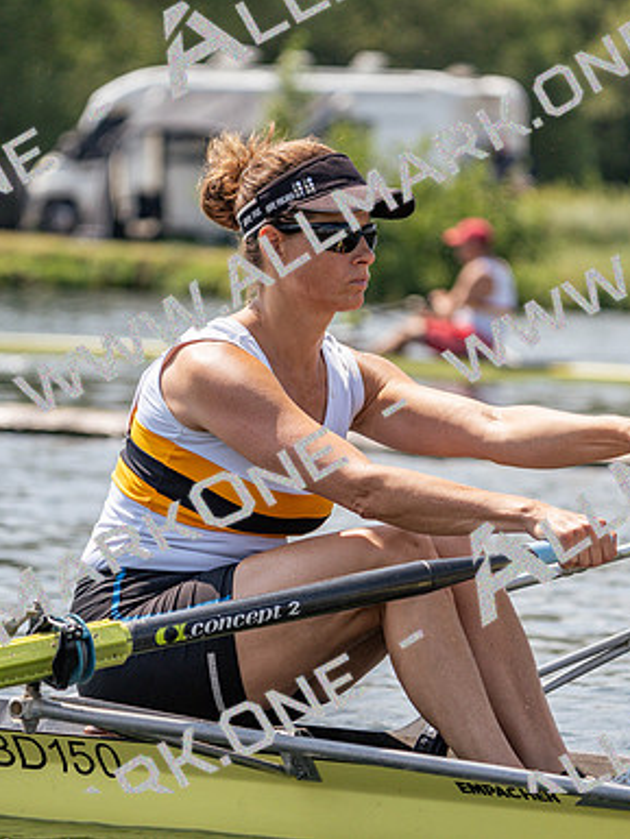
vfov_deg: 6.8
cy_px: 420
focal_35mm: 290
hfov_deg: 5.1
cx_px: 283
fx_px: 7033
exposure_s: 1/1600
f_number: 5.6
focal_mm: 200
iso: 200
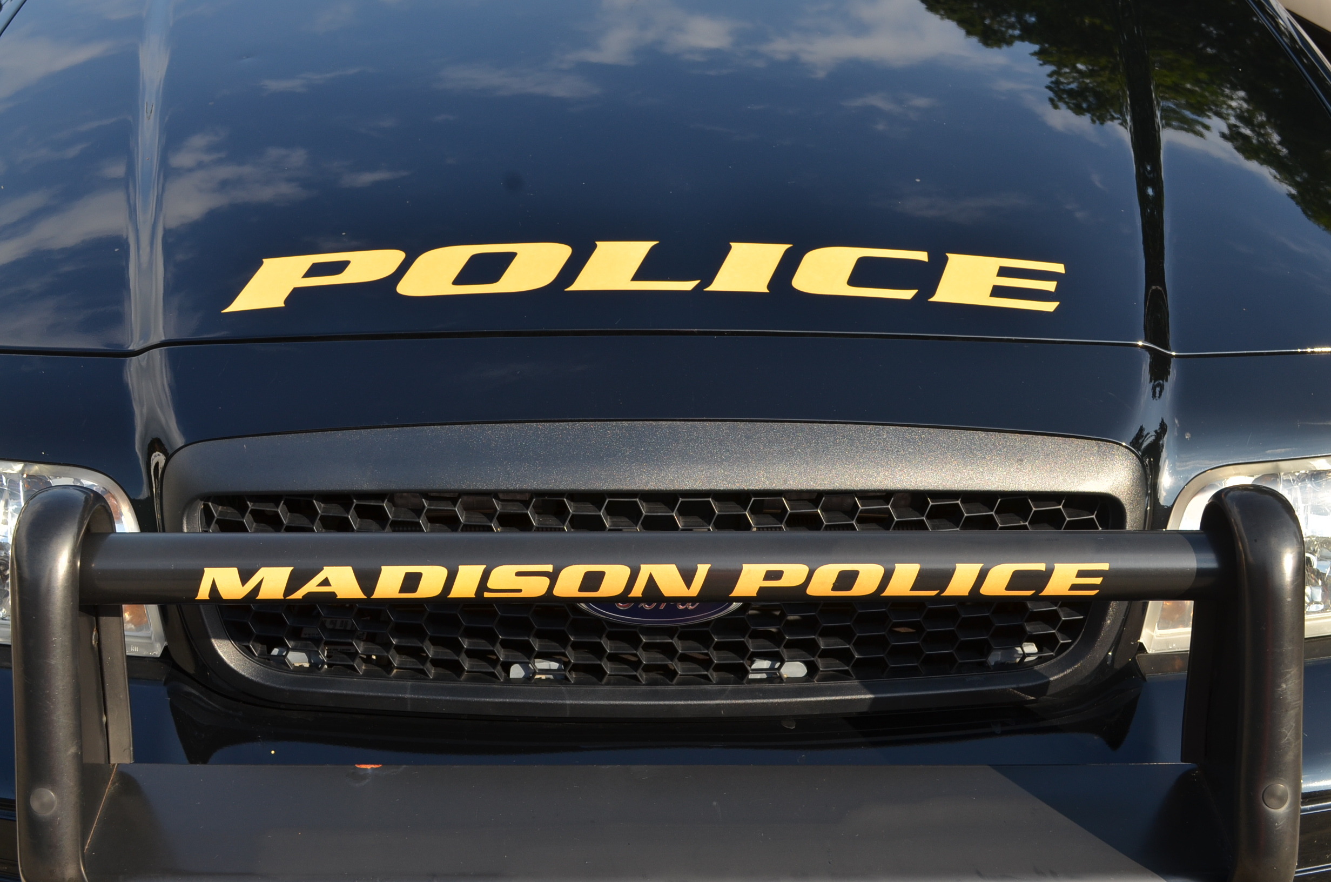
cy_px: 441
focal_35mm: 45
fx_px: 1660
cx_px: 666
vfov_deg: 29.7
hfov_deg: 43.7
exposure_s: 1/250
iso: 200
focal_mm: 30
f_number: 8
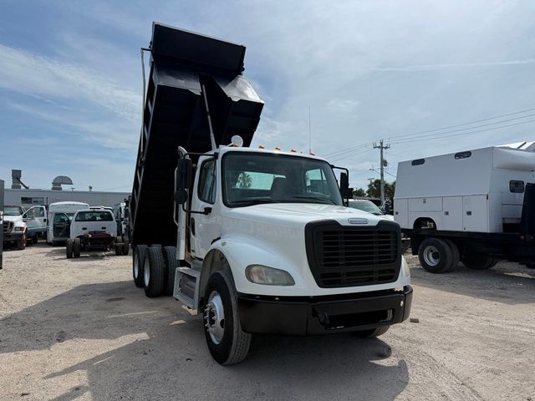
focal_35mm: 24
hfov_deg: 71.6
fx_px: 371
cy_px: 200
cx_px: 268
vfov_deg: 56.8
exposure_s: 1/11905
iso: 80
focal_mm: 6.76
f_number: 1.78
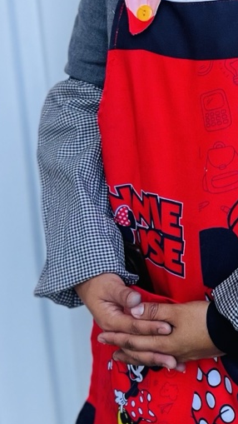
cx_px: 264
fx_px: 999
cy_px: 34
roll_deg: +1.9
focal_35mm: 89
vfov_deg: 23.2
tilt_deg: -17.5
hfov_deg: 13.3
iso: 50
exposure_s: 1/679
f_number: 1.6
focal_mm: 5.1
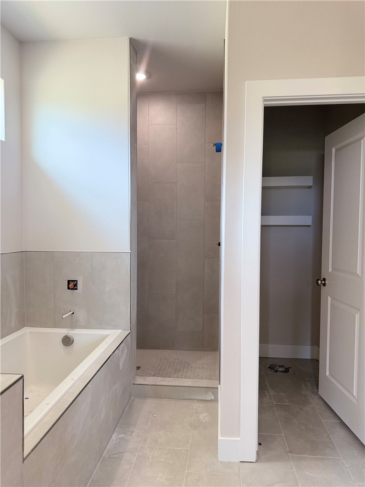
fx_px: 337
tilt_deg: -3.9
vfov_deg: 71.6
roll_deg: -0.8
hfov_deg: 56.8
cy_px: 244
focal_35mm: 24
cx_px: 182
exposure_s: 1/129
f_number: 1.78
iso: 125
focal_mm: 6.76
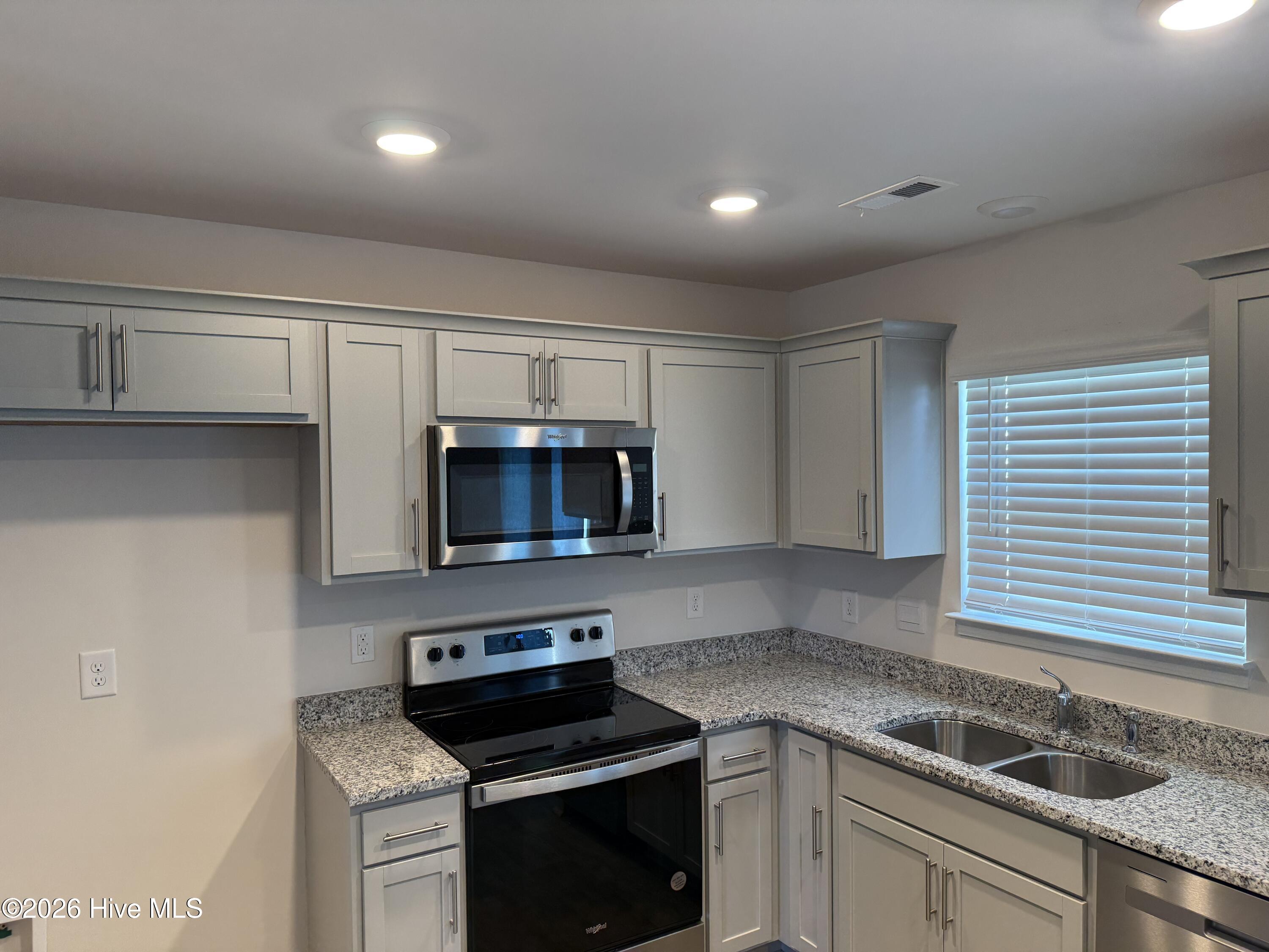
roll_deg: +0.5
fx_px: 880
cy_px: 476
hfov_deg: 71.6
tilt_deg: -2.0
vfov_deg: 56.8
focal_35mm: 24
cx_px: 634
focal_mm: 6.76
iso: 160
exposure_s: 1/120
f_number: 1.78
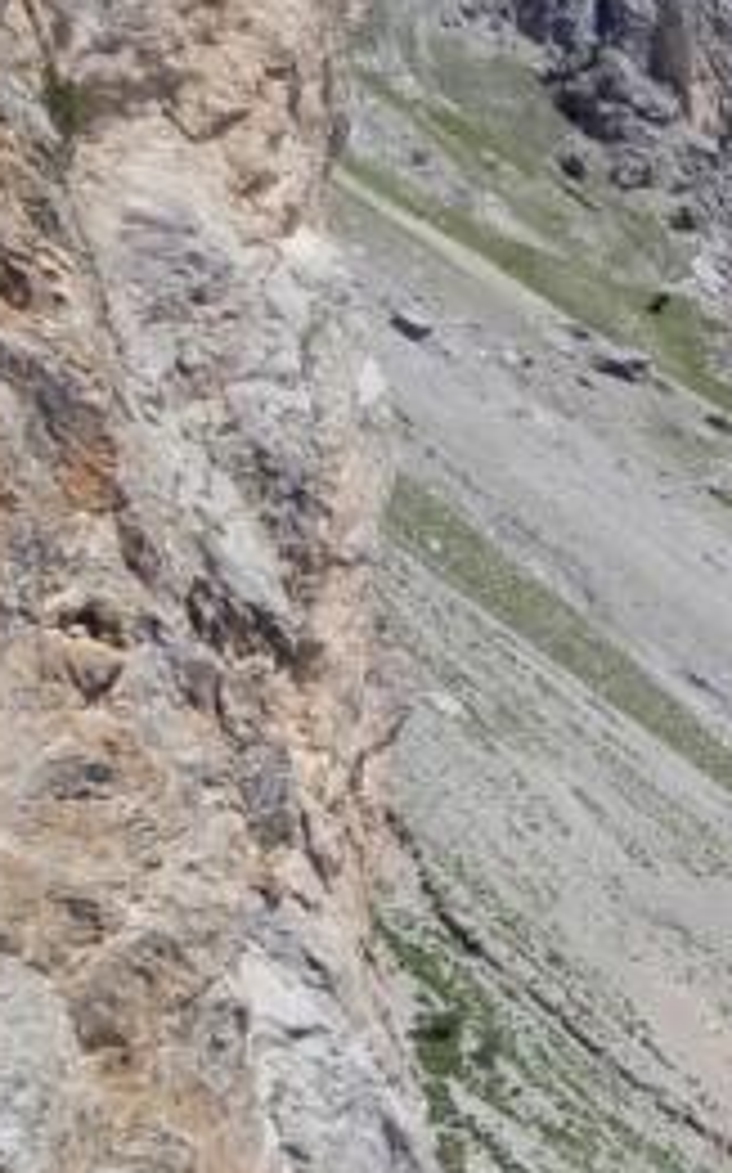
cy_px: 998
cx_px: 1953
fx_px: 3194
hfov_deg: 10.5
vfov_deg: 20.5
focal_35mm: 100
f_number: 3.4
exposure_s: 1/800
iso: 80
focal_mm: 4.3
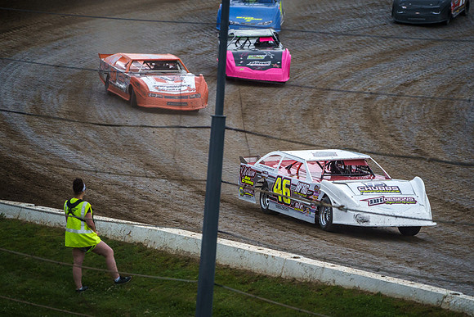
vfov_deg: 5.7
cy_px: 156
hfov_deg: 8.6
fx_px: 3160
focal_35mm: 240
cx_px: 253
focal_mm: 200
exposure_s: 1/1250
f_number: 4
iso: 2000
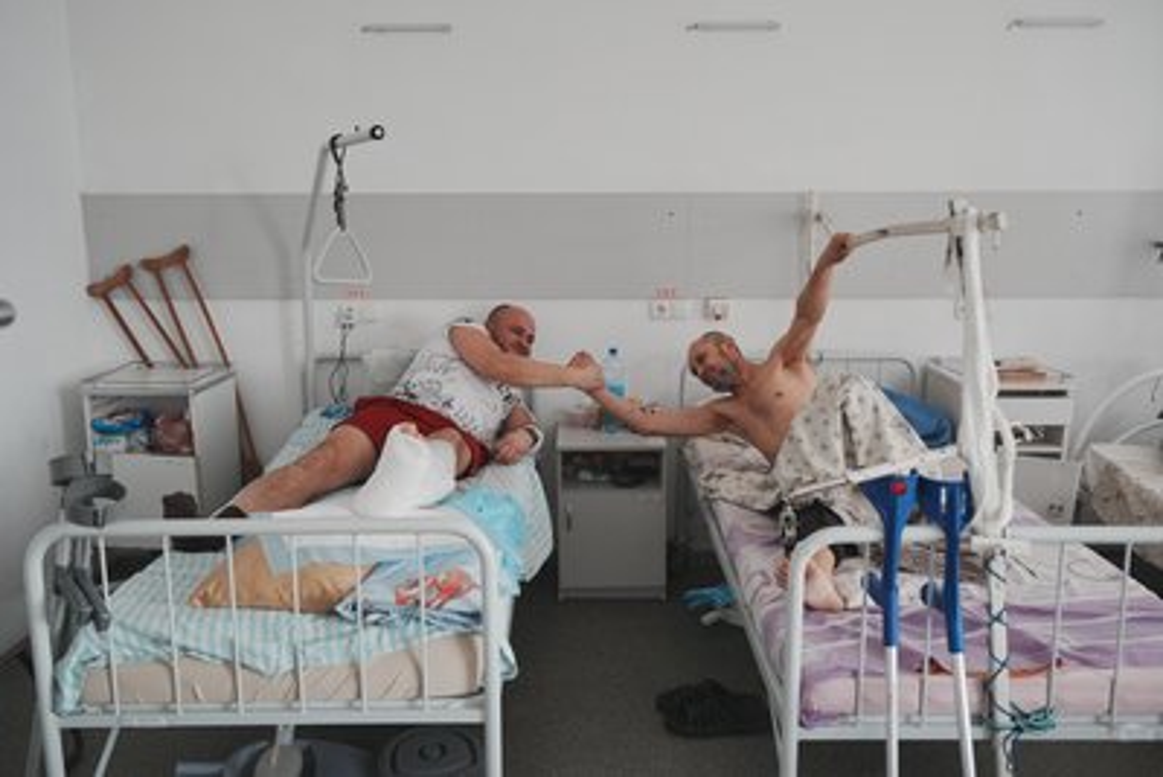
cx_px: 582
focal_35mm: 31
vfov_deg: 42.4
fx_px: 1002
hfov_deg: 60.3
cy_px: 388
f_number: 3.5
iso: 1600
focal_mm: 31
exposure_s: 1/125
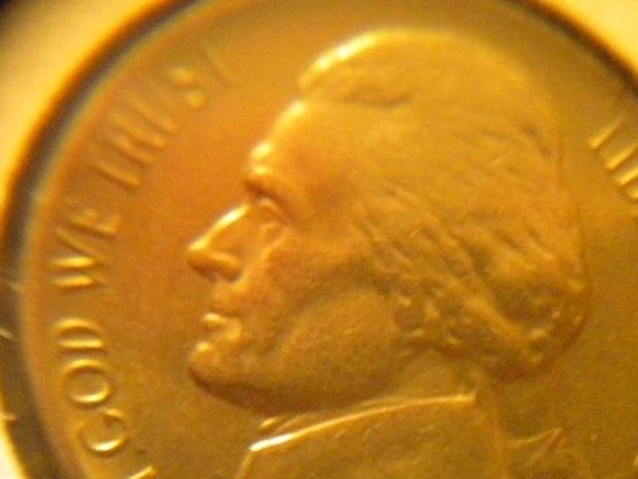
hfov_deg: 32.2
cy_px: 254
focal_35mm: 60
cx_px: 330
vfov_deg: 24.4
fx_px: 1107
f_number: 3.1
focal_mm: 6.3
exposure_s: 1/12
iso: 800
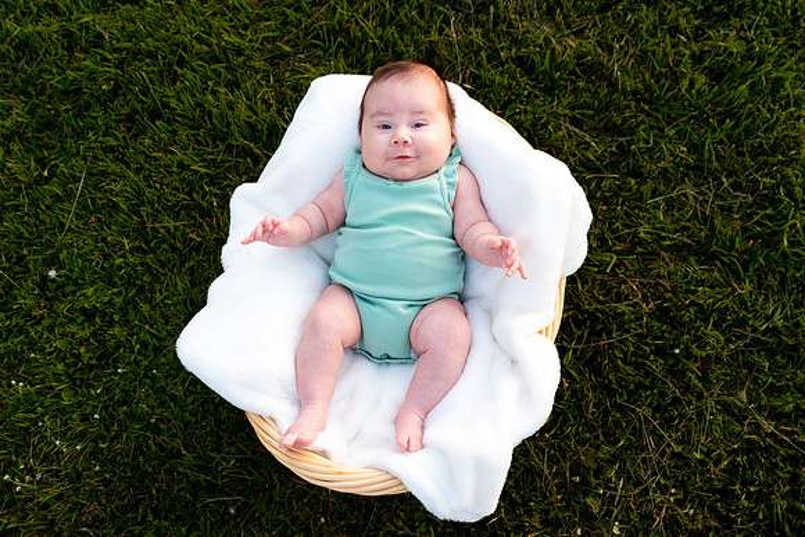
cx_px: 402
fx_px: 783
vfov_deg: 37.9
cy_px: 268
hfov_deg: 54.4
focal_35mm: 35
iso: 800
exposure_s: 1/250
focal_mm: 35
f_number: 6.3
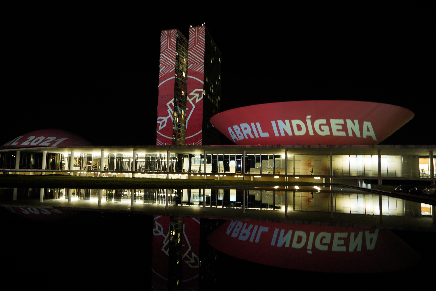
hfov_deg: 73.7
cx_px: 218
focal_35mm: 24
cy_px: 146
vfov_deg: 53.1
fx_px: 291
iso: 800
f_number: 4
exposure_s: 1/10
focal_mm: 24
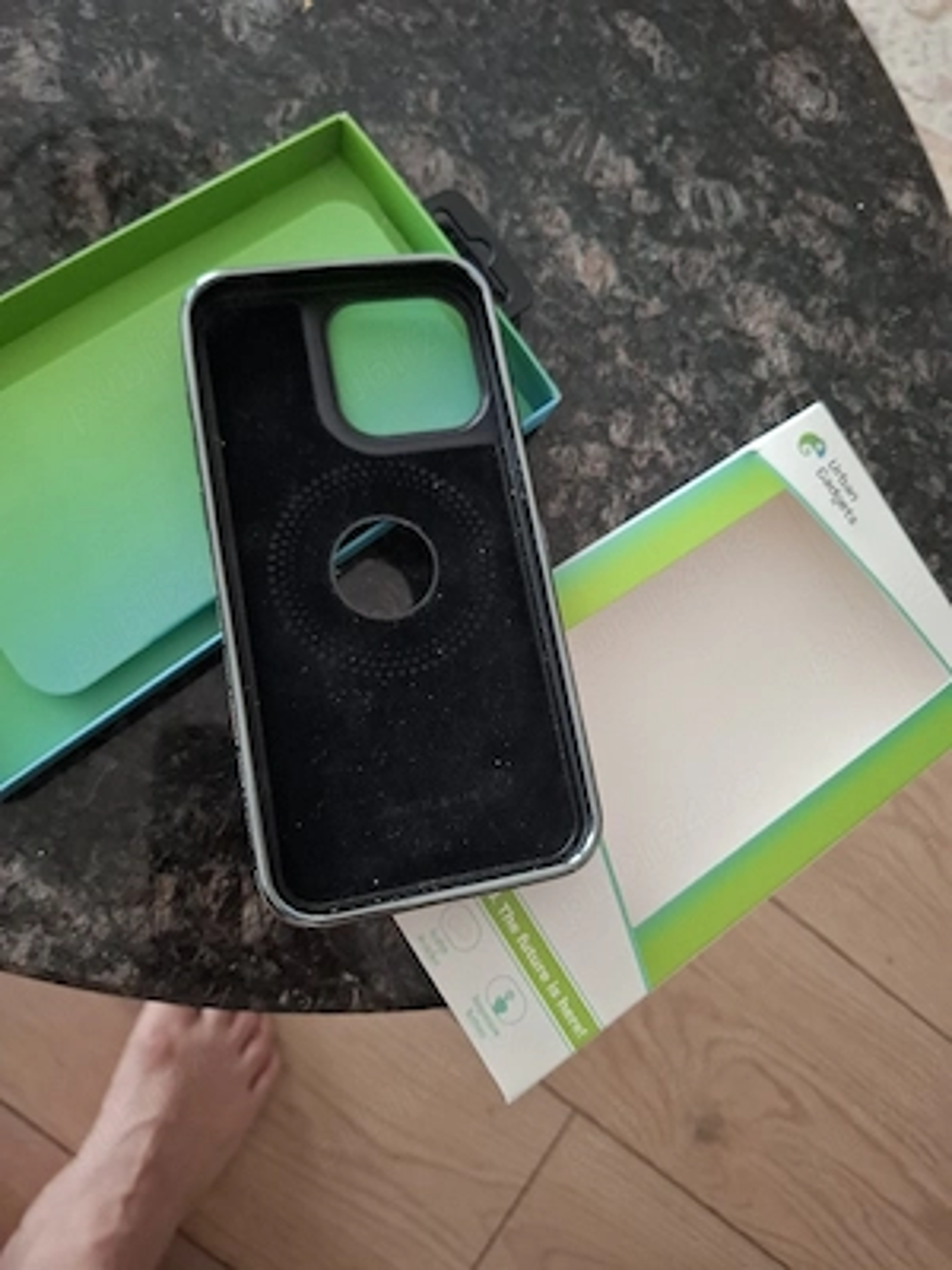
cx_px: 476
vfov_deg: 73.9
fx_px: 843
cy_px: 635
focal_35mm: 23
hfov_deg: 58.9
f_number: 1.8
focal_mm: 5.54
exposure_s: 1/30
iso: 400
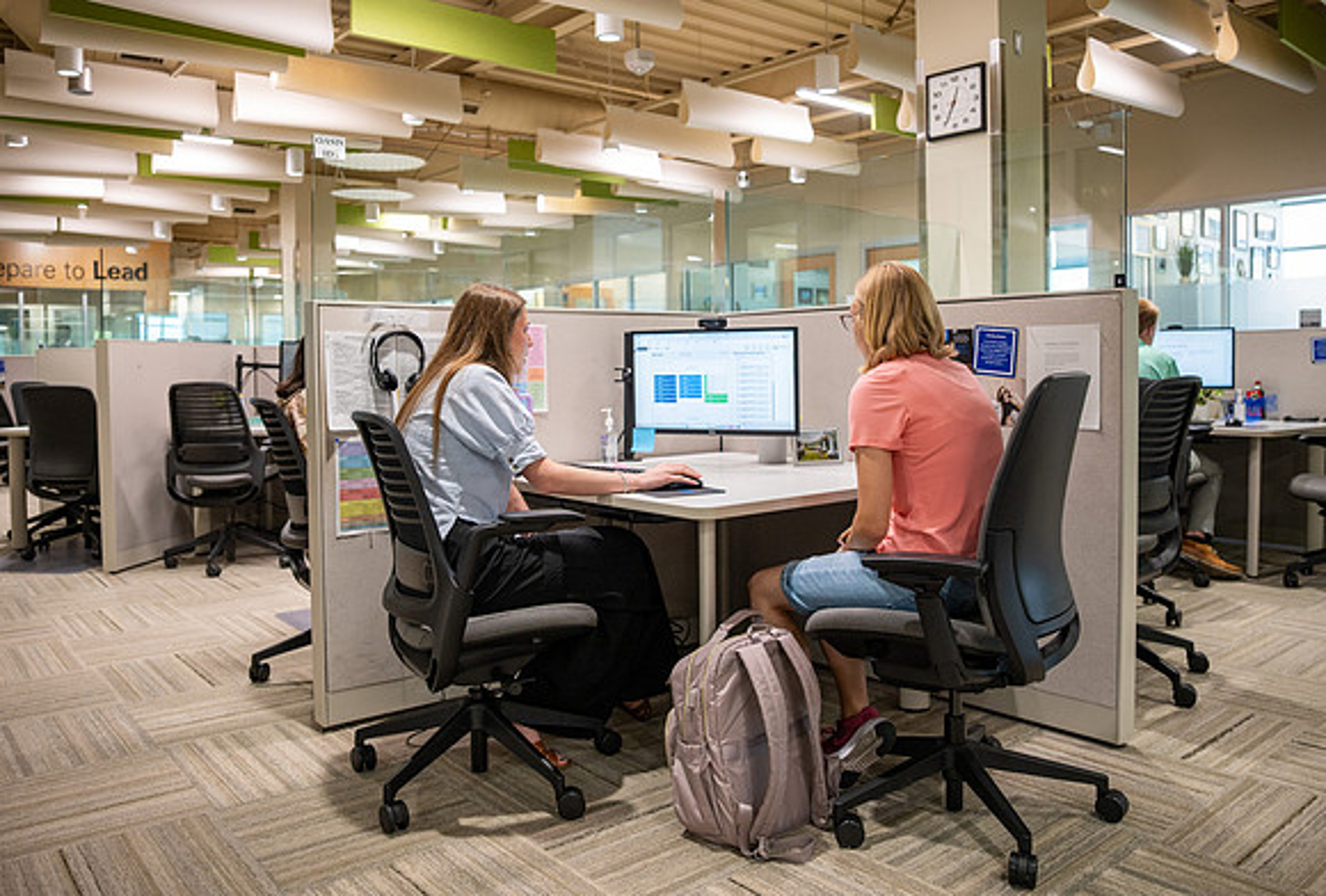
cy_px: 405
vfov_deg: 48.4
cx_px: 654
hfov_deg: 67.3
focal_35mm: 27
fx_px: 996
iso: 640
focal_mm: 24
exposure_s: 1/160
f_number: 2.8
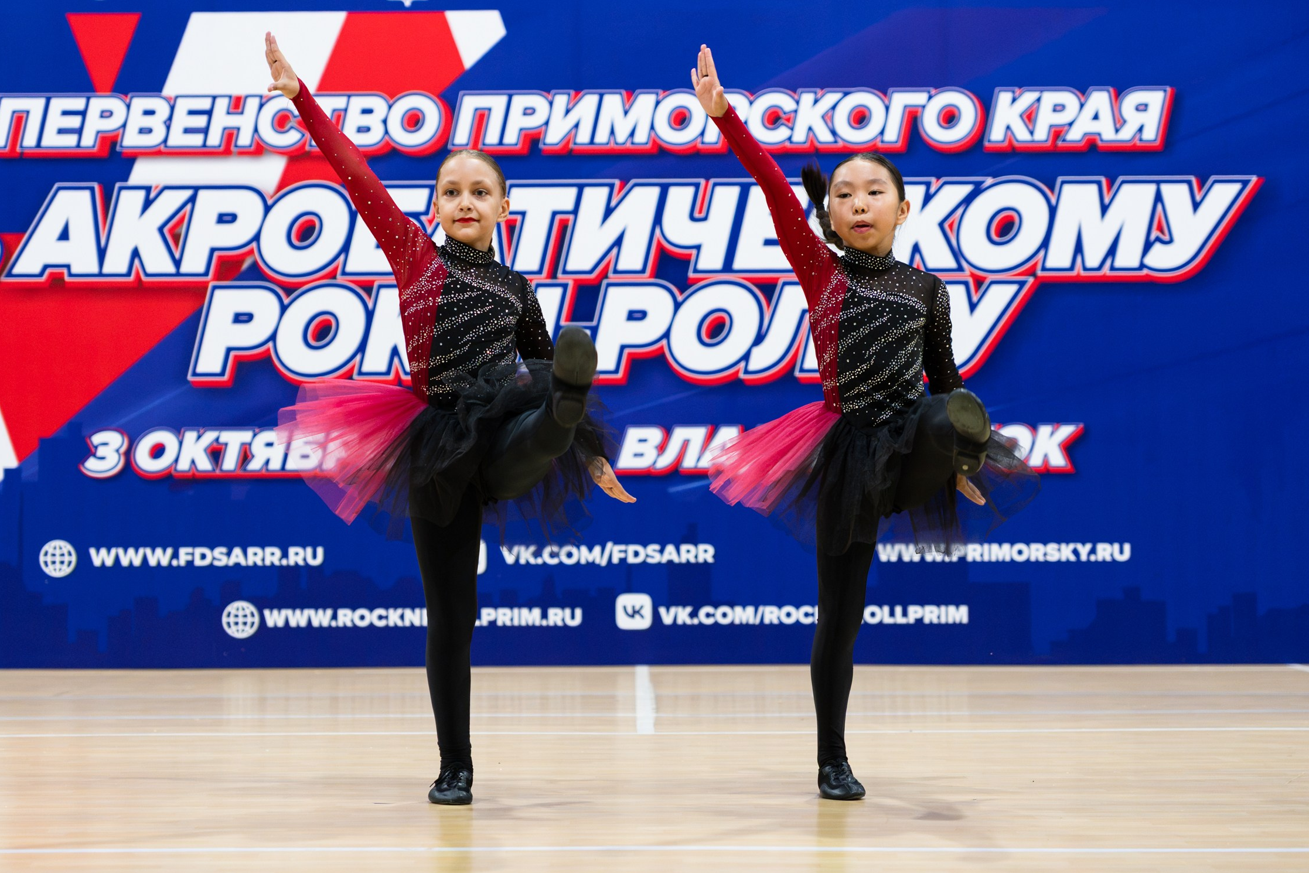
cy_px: 415
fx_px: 3273
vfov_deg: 15.2
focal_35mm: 90
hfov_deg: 22.6
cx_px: 589
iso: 2000
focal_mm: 70
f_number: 2.8
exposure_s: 1/500
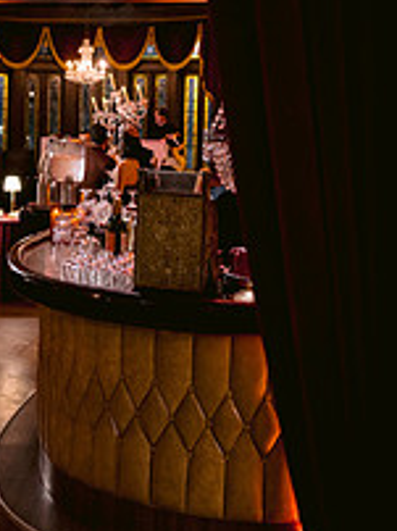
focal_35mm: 60
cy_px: 171
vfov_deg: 31.9
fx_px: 919
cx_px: 45
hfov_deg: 23.7
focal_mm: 28
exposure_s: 1/6
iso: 800
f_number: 4
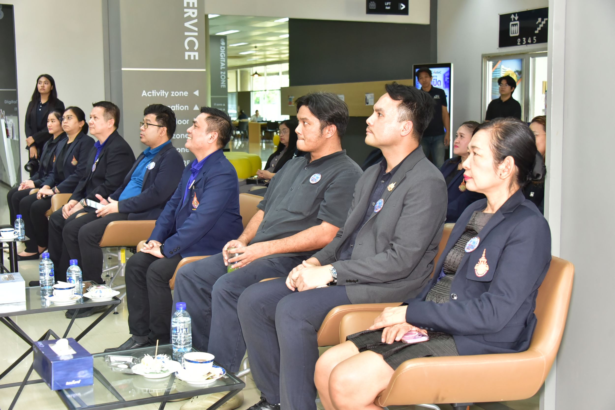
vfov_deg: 28.1
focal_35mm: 48
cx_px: 308
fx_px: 820
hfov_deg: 41.1
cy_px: 205
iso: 2000
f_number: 5.6
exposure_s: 1/160
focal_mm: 48
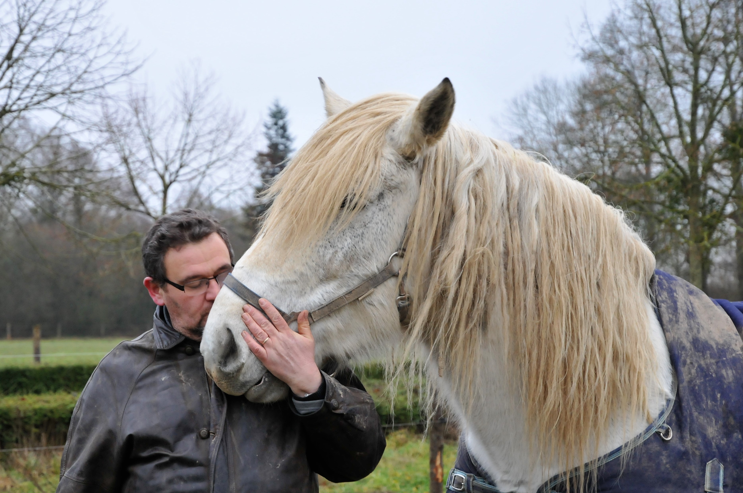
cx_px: 372
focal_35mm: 84
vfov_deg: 16.2
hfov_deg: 24.2
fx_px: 1731
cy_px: 246
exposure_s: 1/60
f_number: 5.3
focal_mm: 56
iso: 800
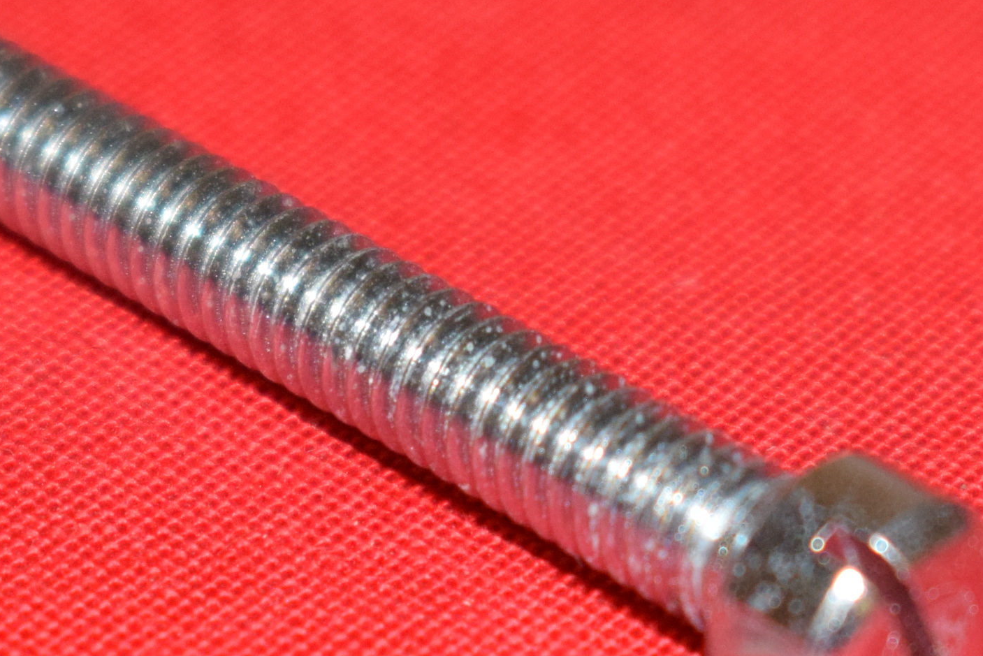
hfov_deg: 7.8
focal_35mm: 264
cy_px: 329
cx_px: 187
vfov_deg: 5.2
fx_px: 7199
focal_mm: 55
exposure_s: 1/200
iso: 1250
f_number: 5.6
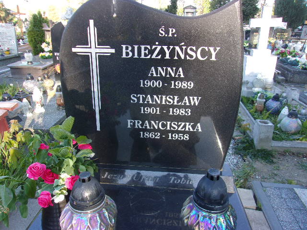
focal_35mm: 27
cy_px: 115
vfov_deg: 51.4
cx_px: 154
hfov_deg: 65.3
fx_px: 239
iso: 80
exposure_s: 1/90
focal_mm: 4.9
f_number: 3
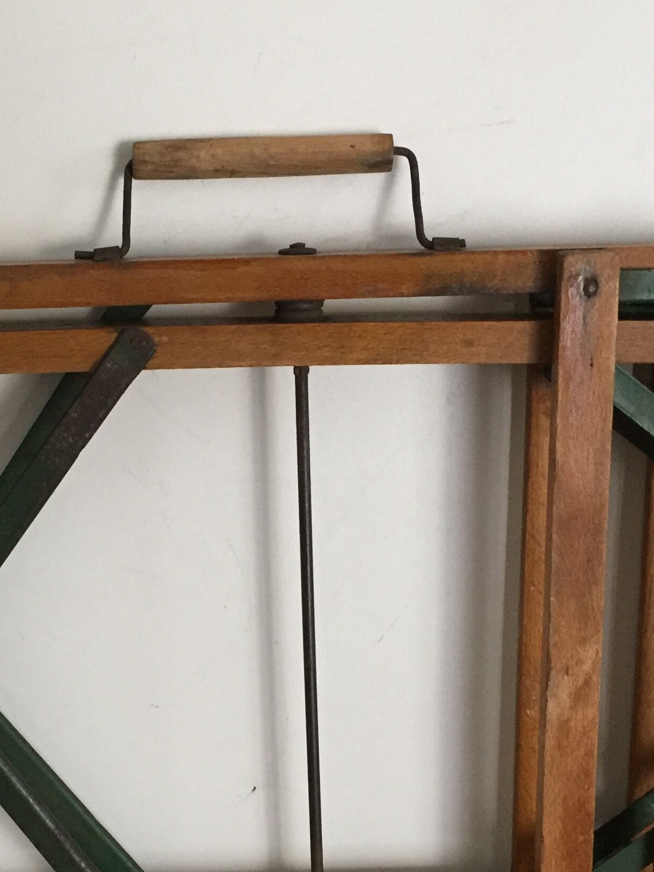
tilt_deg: -33.9
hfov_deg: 25.2
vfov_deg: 33.0
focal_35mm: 58
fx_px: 1461
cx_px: 242
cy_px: 572
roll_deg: +1.4
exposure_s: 1/33
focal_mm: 4.15
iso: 250
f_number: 2.2
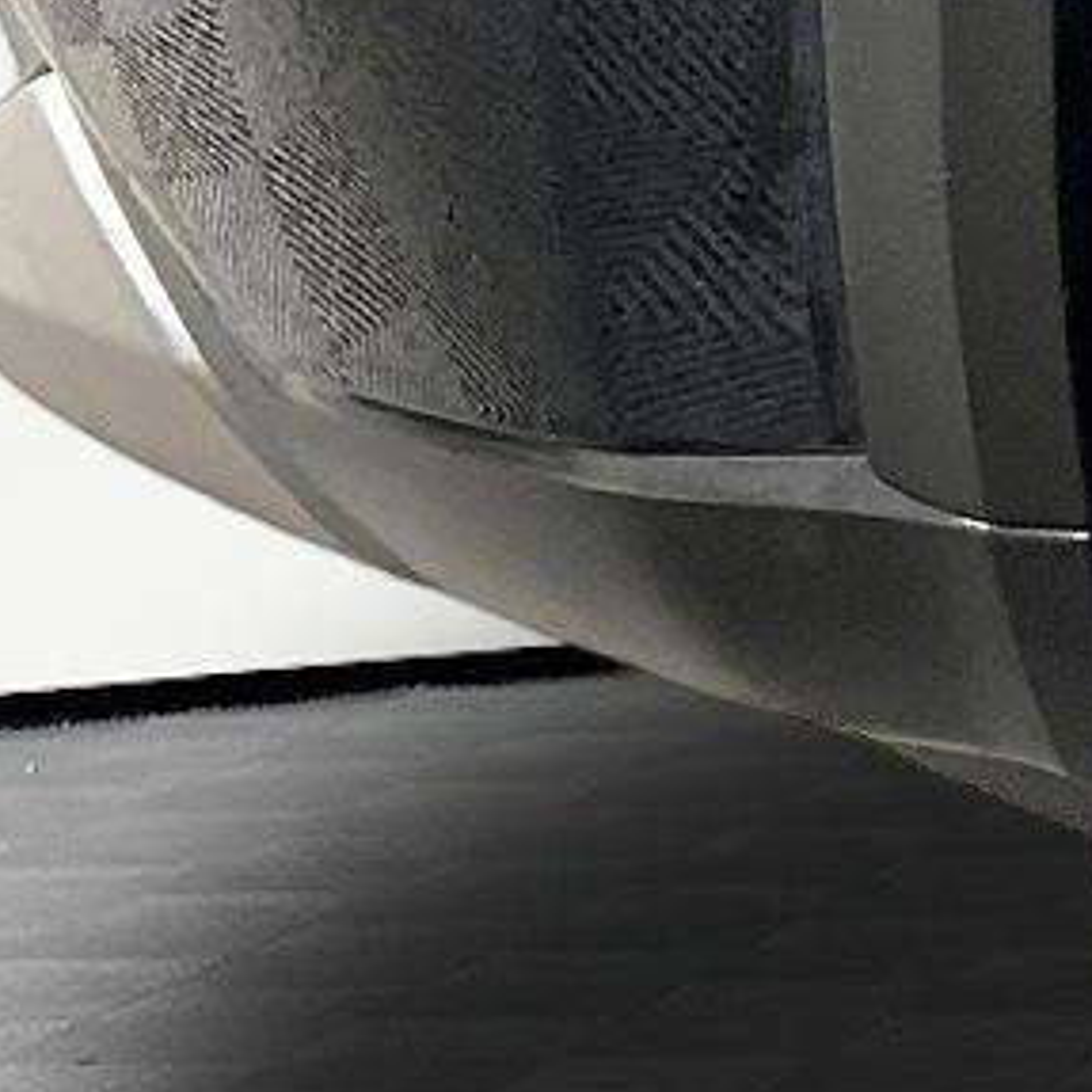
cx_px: 2911
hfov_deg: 10.1
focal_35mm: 143
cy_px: 468
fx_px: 5104
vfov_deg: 12.2
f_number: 1.8
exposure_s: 1/60
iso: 100
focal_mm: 3
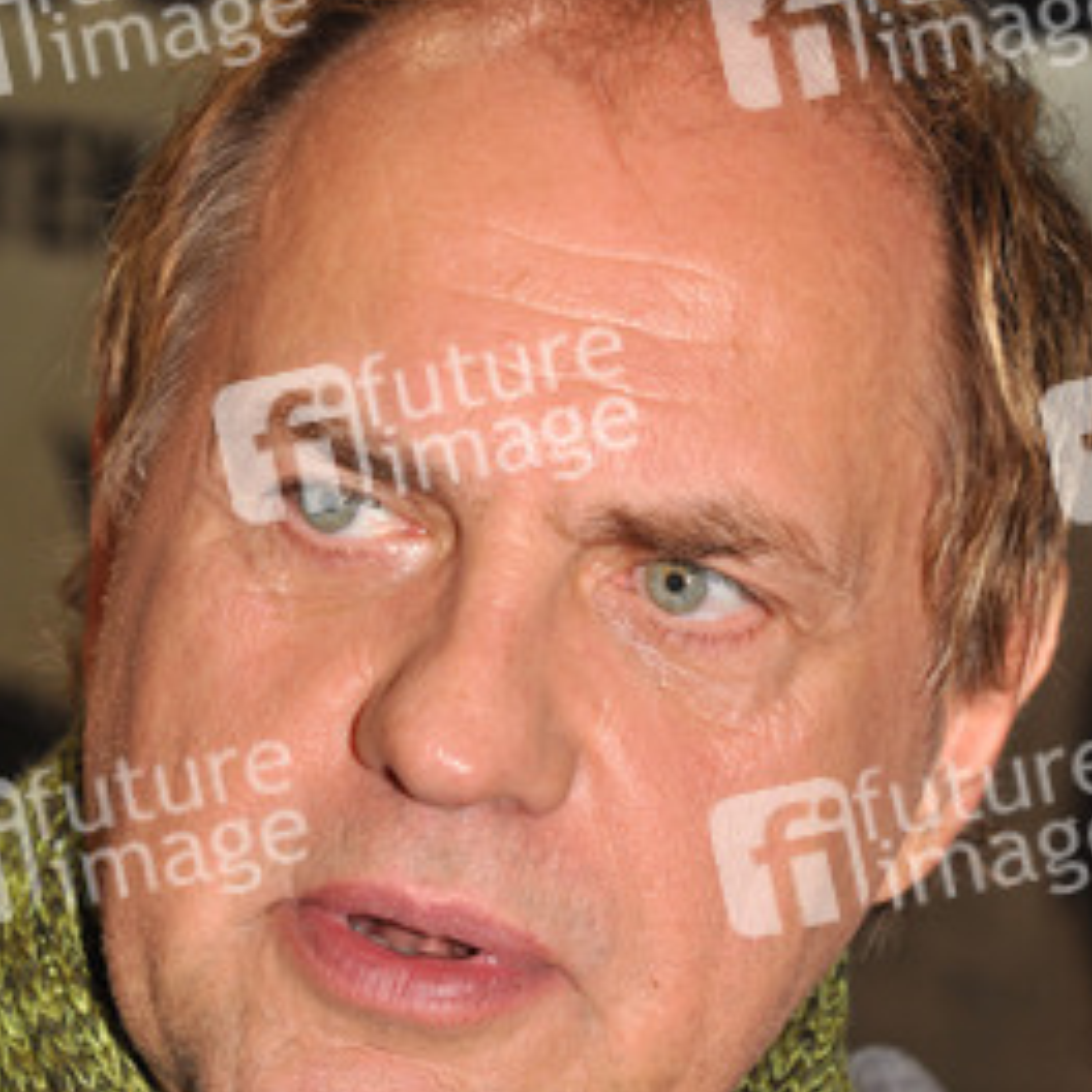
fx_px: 7709
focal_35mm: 216
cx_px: 548
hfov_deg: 8.1
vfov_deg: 8.1
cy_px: 633
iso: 400
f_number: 5.6
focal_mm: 112
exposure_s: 1/160
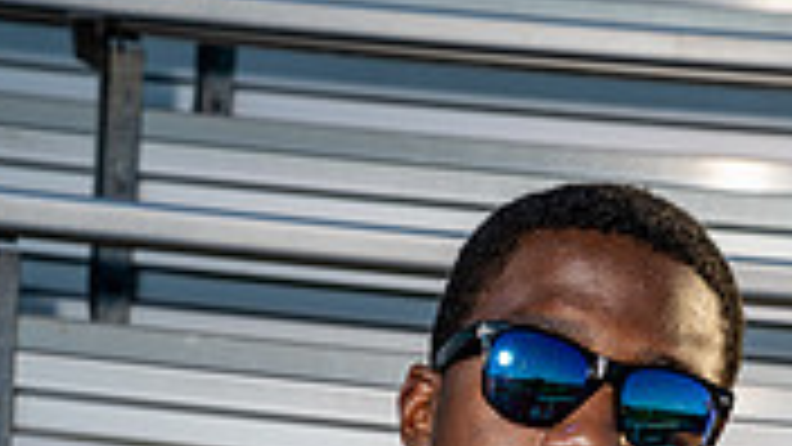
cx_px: 428
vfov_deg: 7.5
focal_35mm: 153
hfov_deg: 14.1
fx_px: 3213
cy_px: 987
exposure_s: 1/250
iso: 100
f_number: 6.3
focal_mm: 57
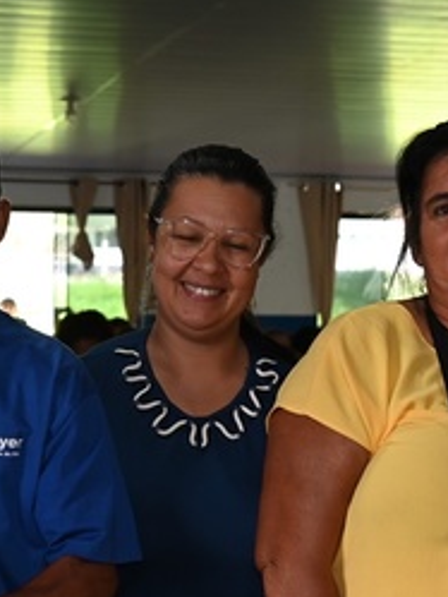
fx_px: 1914
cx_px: 36
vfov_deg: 17.6
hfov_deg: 13.2
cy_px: 483
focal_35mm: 111
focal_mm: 32
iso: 400
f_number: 4
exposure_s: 1/60
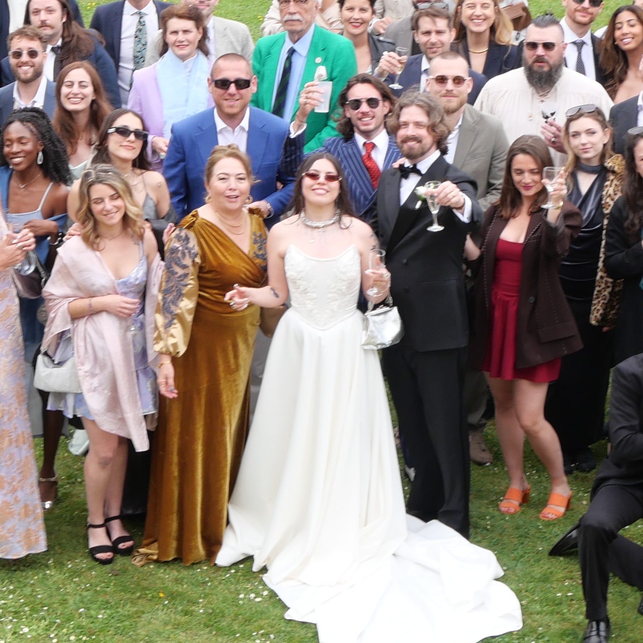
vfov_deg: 12.2
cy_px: 83
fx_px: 2984
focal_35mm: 142
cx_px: 203
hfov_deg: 12.3
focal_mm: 23
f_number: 6.3
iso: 200
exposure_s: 1/80
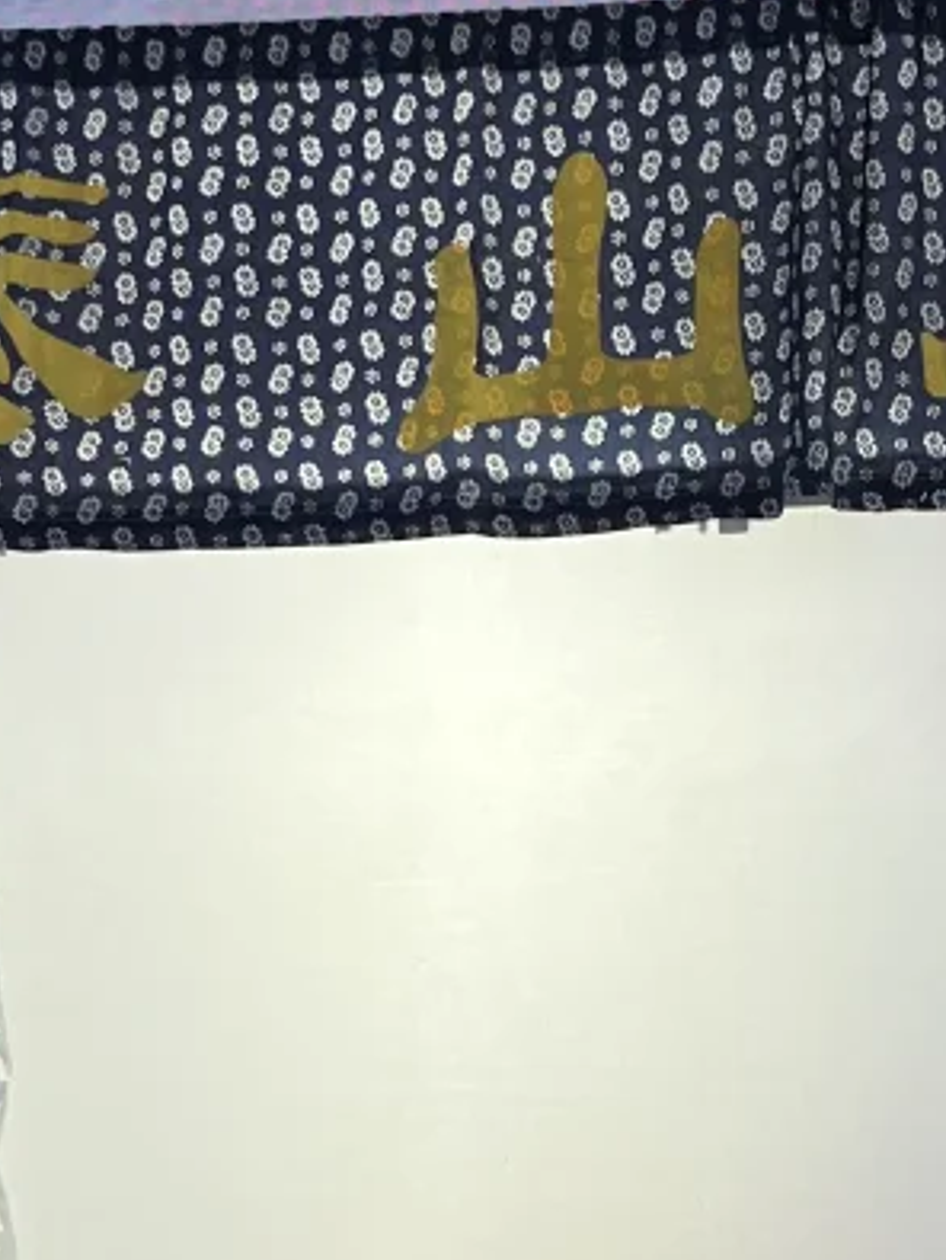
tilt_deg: +3.6
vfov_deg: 20.6
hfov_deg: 15.5
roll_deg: +1.2
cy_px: 748
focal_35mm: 95
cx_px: 732
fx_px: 3458
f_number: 1.6
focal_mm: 5.1
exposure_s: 1/143
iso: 32
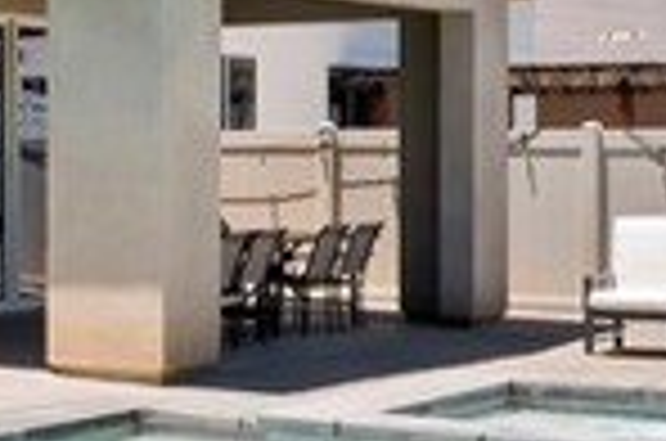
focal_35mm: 97
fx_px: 1791
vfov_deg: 14.0
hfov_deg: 18.8
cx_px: -310
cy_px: 335
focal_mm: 14
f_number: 22
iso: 100
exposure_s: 1/50
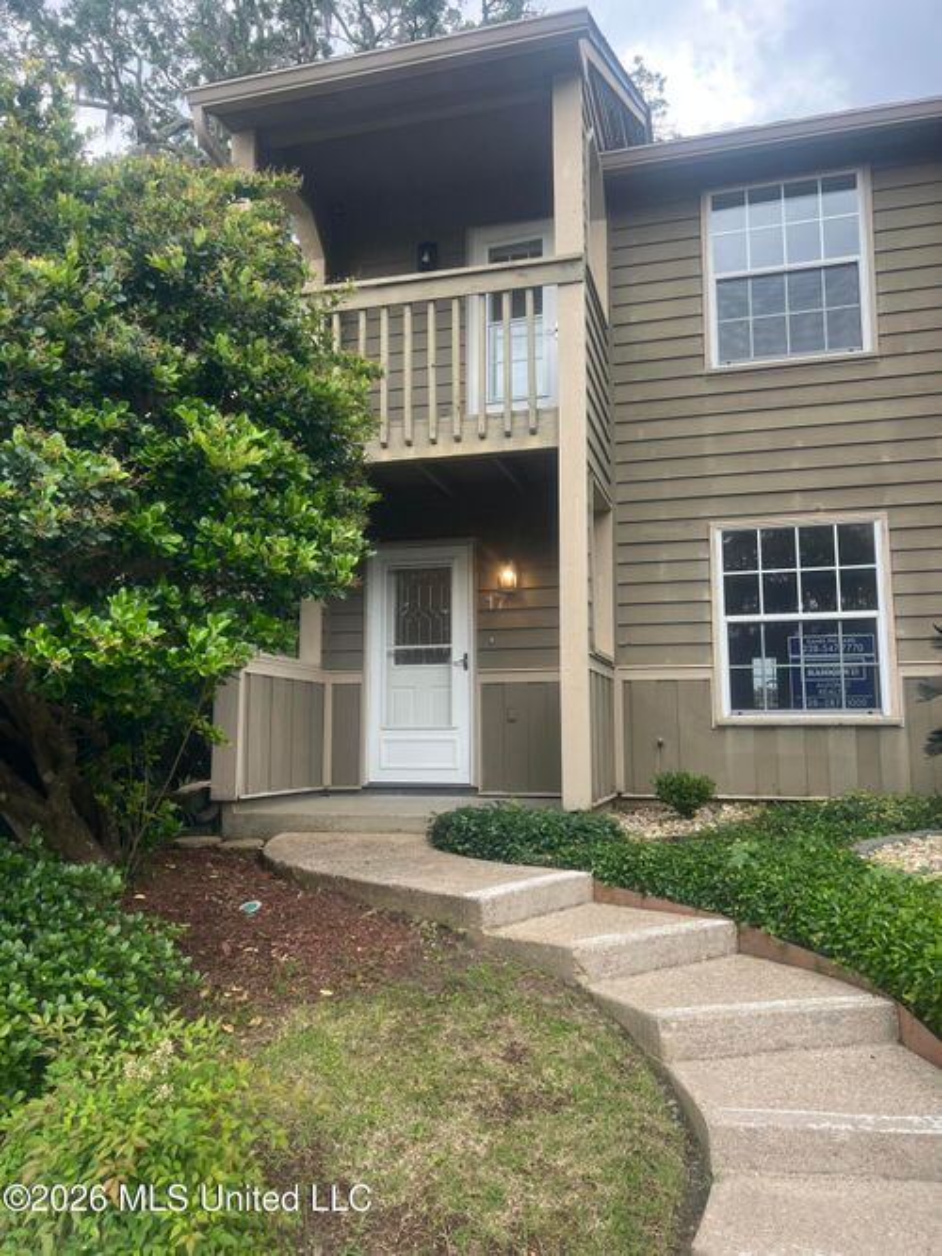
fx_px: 944
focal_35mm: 26
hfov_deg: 53.0
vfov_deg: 67.3
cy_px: 628
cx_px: 471
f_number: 1.5
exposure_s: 1/224
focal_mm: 5.7
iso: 40
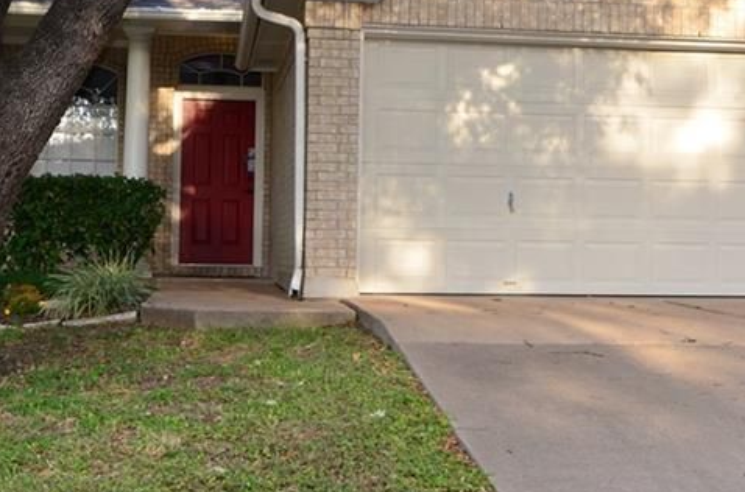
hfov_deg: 32.9
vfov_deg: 21.9
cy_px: 132
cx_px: 372
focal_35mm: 61
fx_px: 1260
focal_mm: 19
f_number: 4.2
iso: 100
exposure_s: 1/60
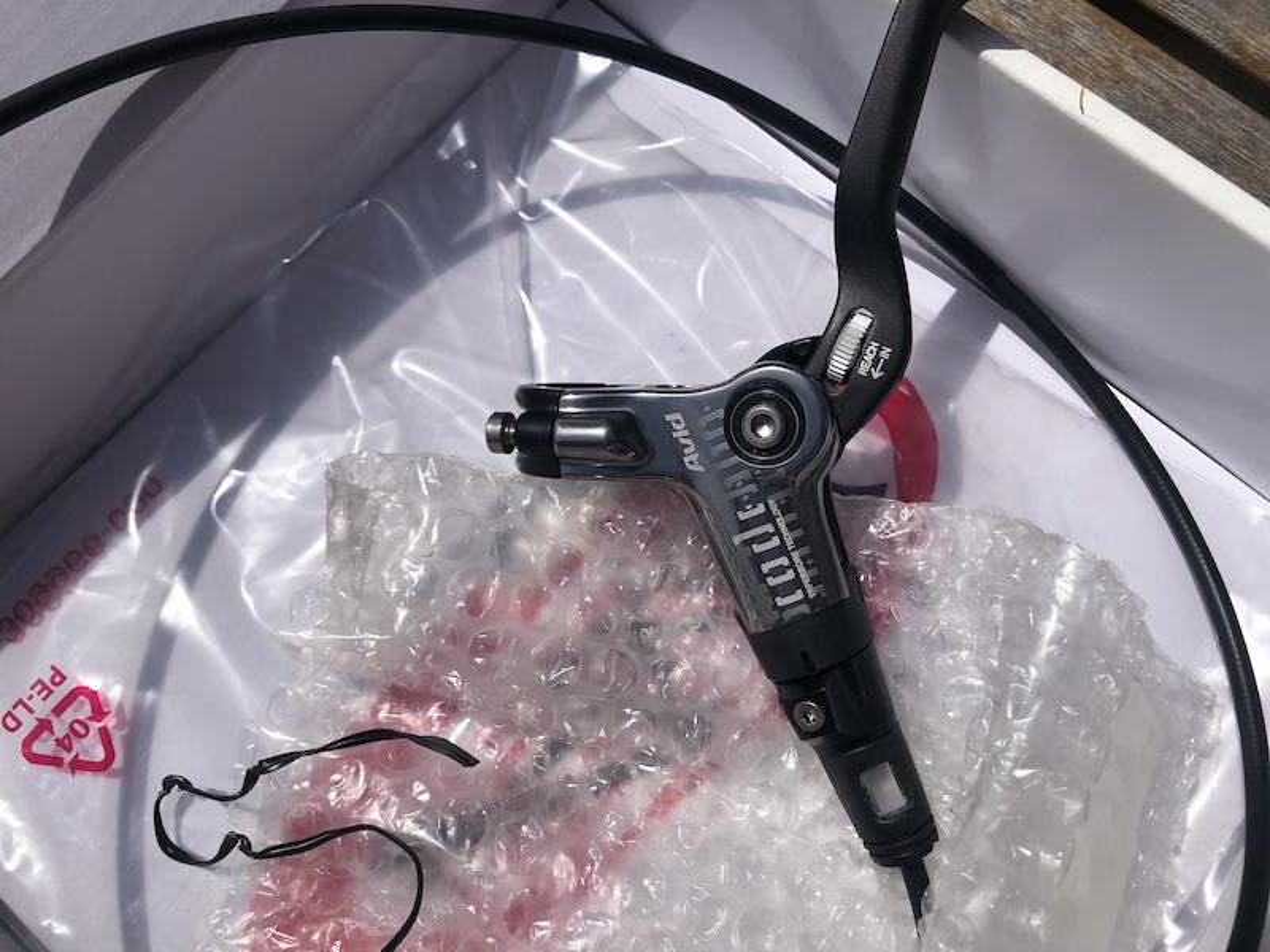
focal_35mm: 28
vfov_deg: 49.7
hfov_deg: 63.4
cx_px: 635
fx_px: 1027
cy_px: 476
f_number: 1.8
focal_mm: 3.99
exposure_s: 1/6897
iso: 20
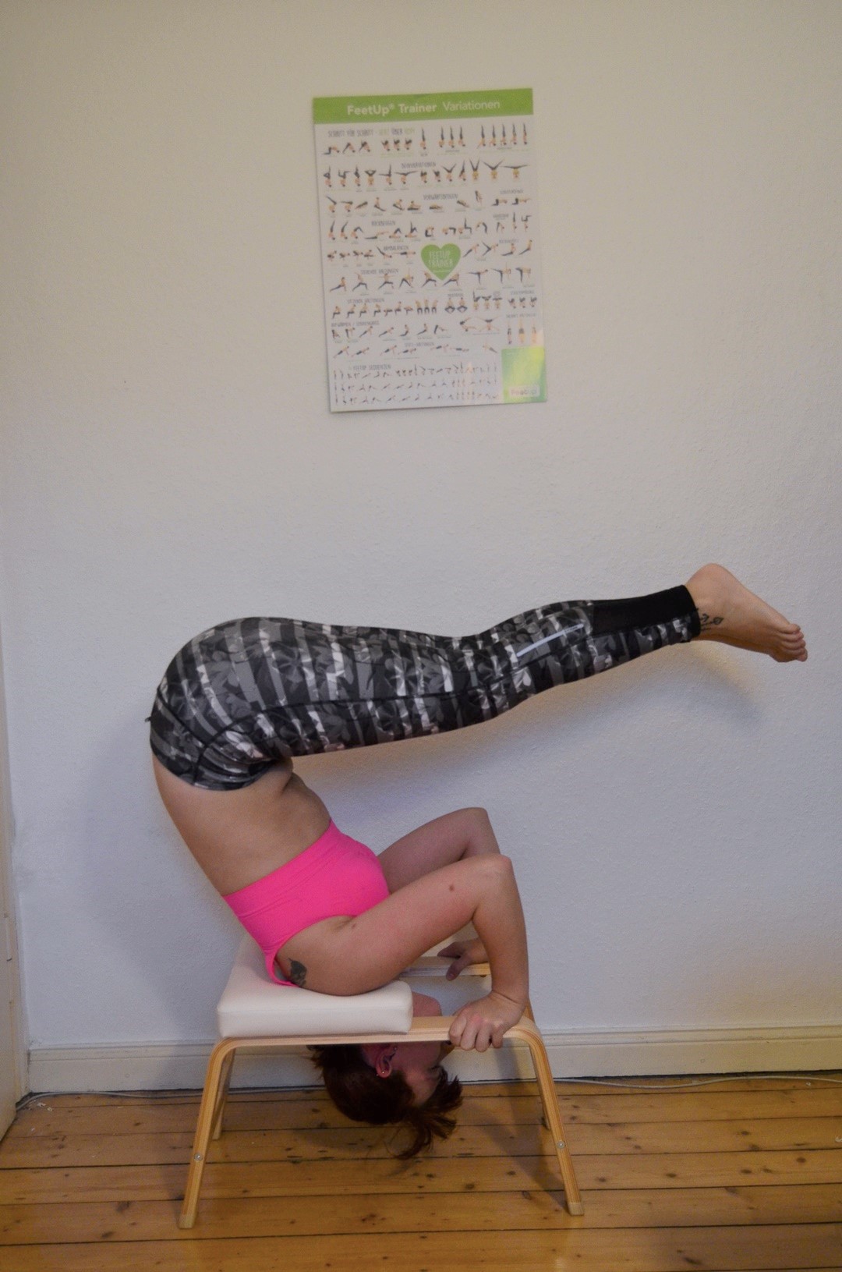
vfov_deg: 49.6
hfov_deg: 34.1
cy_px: 636
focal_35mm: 39
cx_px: 421
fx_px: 1375
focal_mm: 26
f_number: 4
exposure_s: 1/60
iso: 1000
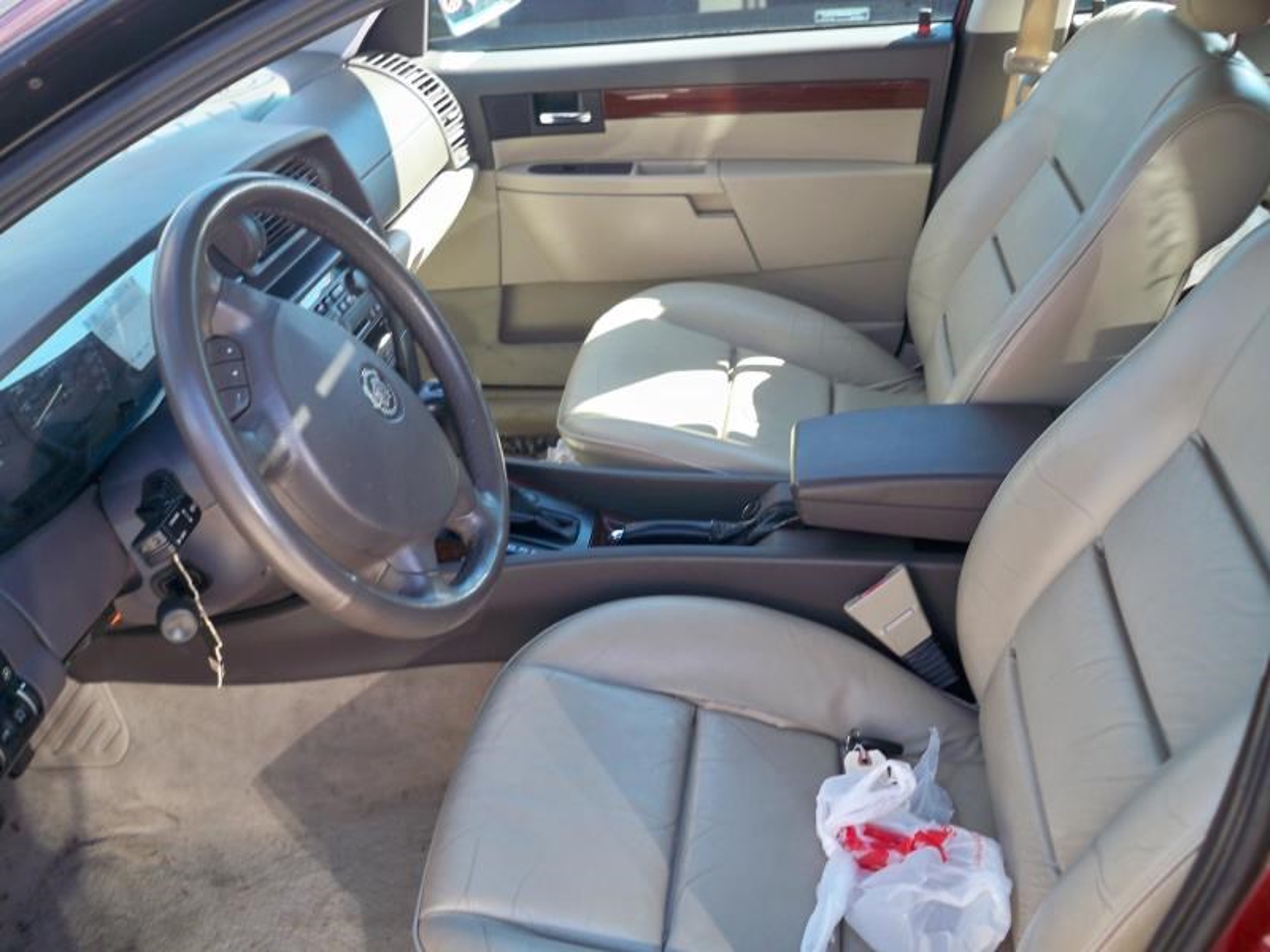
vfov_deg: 40.7
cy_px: 476
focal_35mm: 35
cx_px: 635
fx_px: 1284
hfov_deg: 52.6
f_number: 3.1
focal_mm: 6.3
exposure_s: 1/80
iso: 100
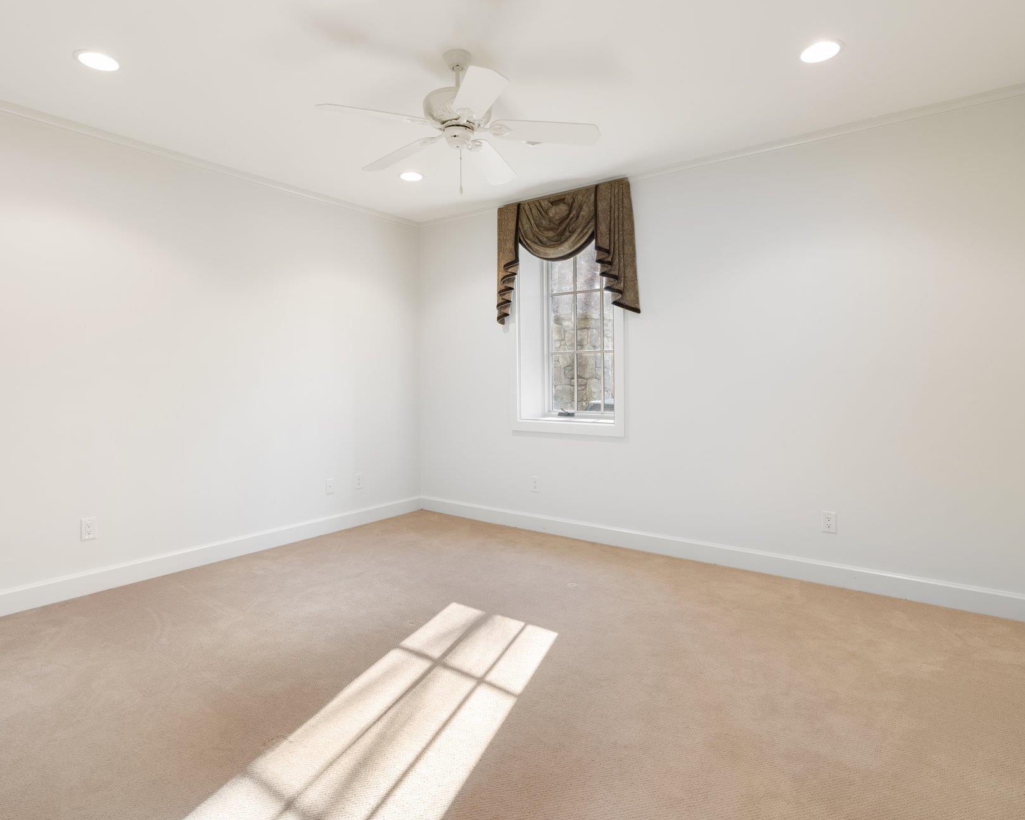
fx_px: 576
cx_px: 471
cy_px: 390
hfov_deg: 83.1
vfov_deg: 70.8
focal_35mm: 19
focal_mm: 16
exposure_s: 1/1.25
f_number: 8
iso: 200
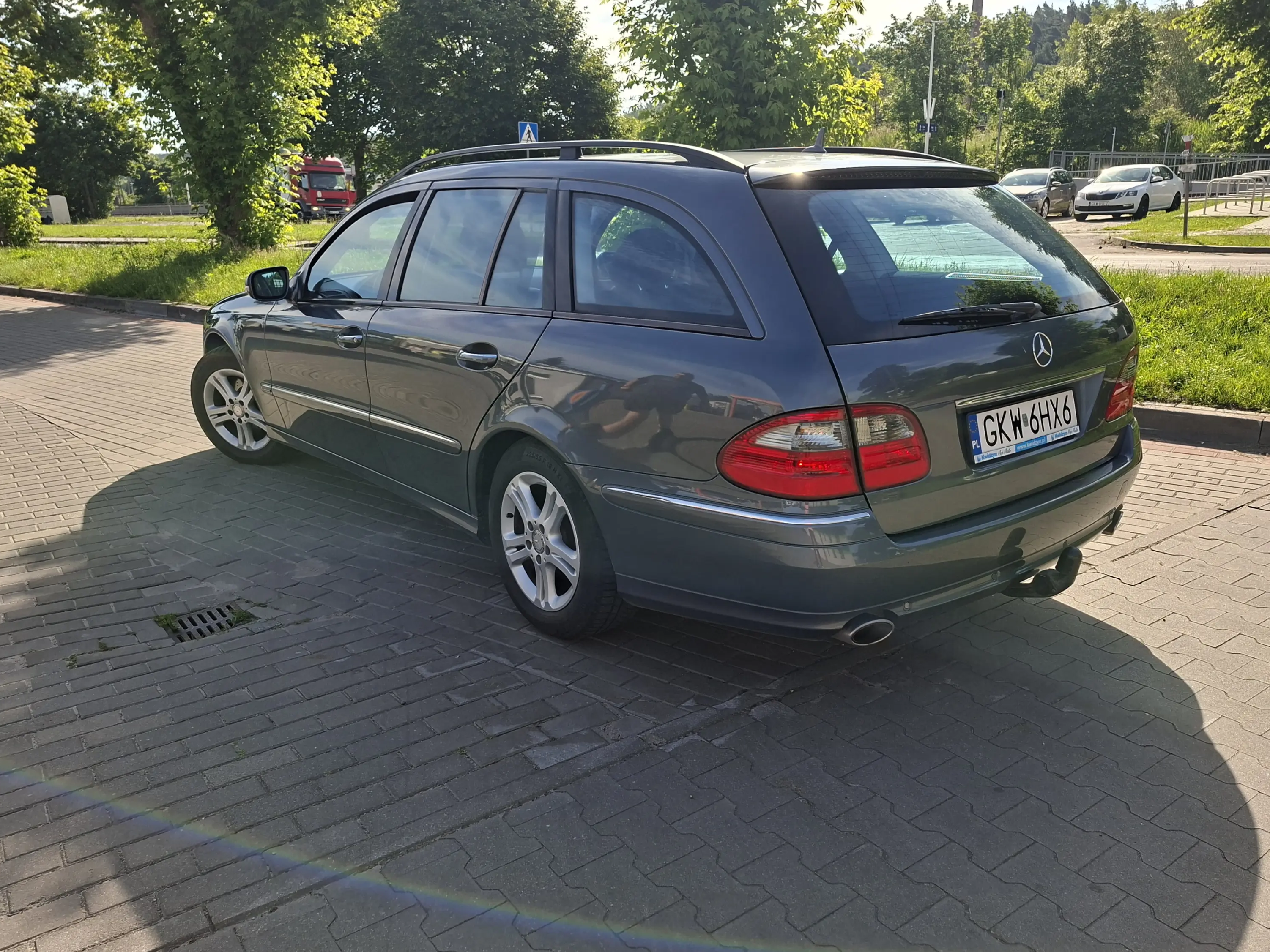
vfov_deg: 54.8
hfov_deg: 69.4
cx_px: 664
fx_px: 917
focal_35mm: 25
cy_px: 508
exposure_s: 1/1351
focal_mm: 5.54
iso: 50
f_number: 1.8
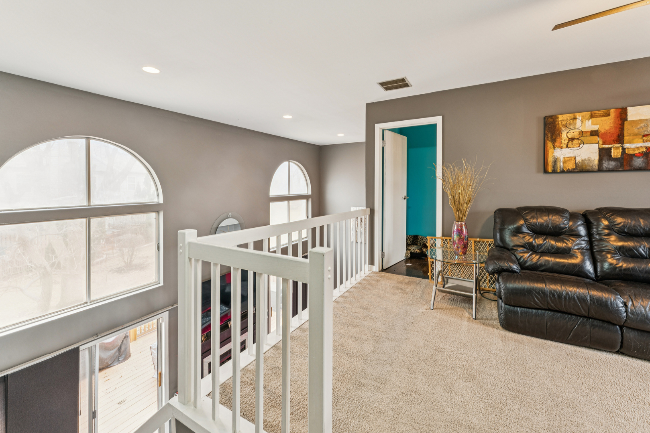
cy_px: 216
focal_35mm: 14
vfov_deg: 81.2
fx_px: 253
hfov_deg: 104.2
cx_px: 325
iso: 400
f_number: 13
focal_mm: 14
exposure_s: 1/2.5
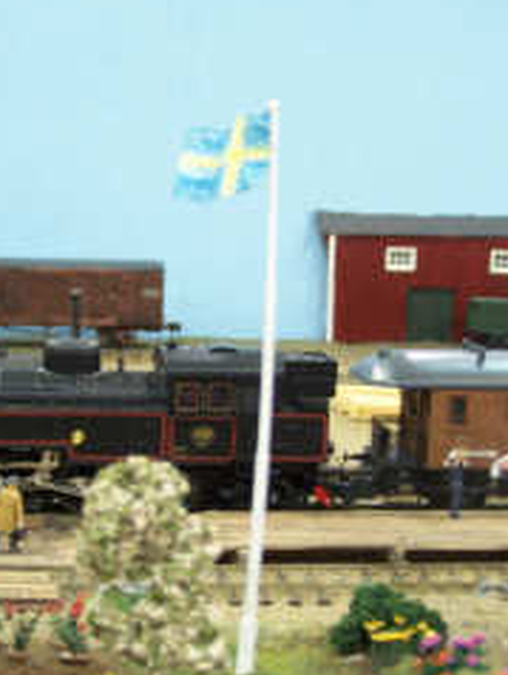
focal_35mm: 99
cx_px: 167
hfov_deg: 14.9
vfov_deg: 19.8
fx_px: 1934
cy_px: 389
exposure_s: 1/8
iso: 140
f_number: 3.1
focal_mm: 9.8
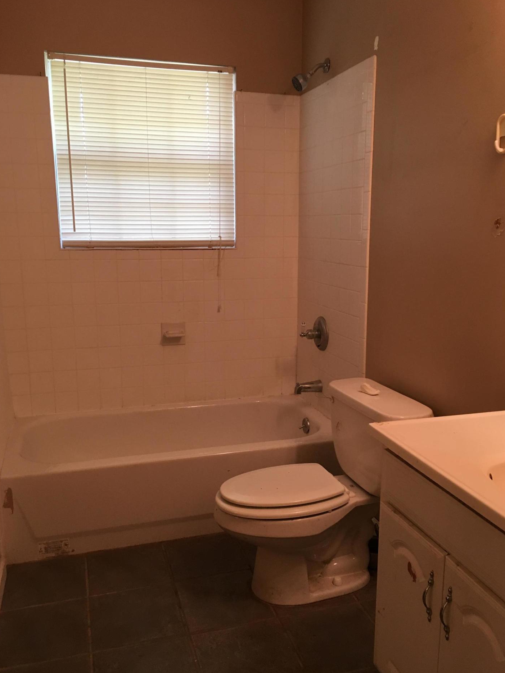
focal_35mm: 31
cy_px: 350
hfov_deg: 45.4
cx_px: 260
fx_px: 603
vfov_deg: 58.3
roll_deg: -1.0
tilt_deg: -12.3
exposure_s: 1/30
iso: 100
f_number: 2.2
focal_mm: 4.15
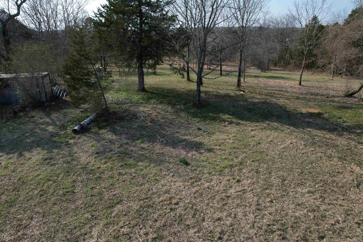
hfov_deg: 78.6
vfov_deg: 57.2
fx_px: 222
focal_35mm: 22
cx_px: 182
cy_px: 121
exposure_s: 1/1500
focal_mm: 8.38
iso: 100
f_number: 2.8
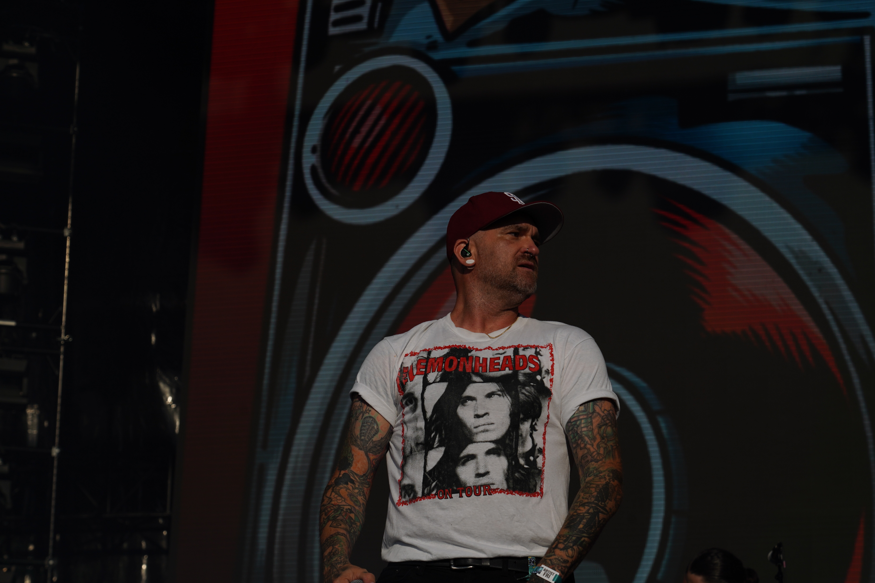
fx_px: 2552
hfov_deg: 19.5
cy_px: 292
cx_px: 438
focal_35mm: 105
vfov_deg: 13.0
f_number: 8
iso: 100
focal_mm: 105
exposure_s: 1/1600
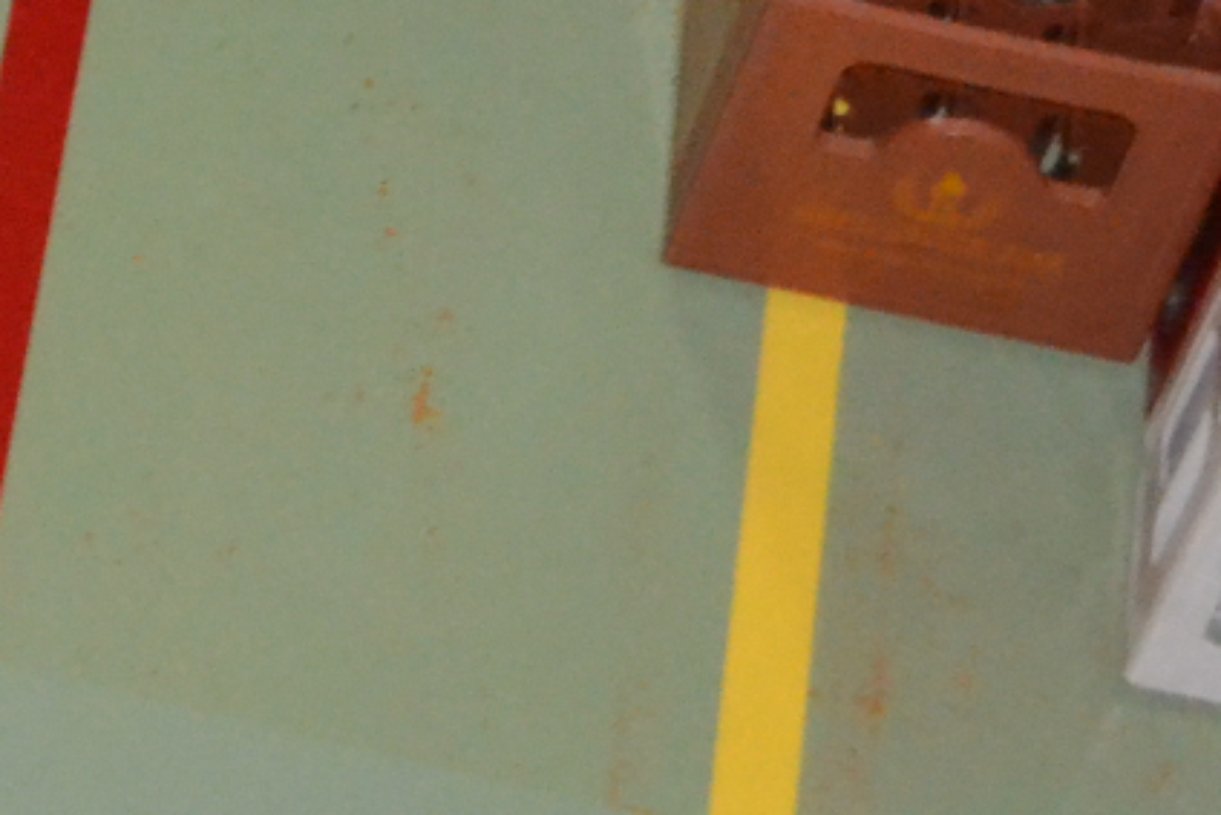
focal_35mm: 253
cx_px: -1575
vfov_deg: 5.3
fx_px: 8597
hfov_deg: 7.6
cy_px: -667
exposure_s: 1/60
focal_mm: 35
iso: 3200
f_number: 5
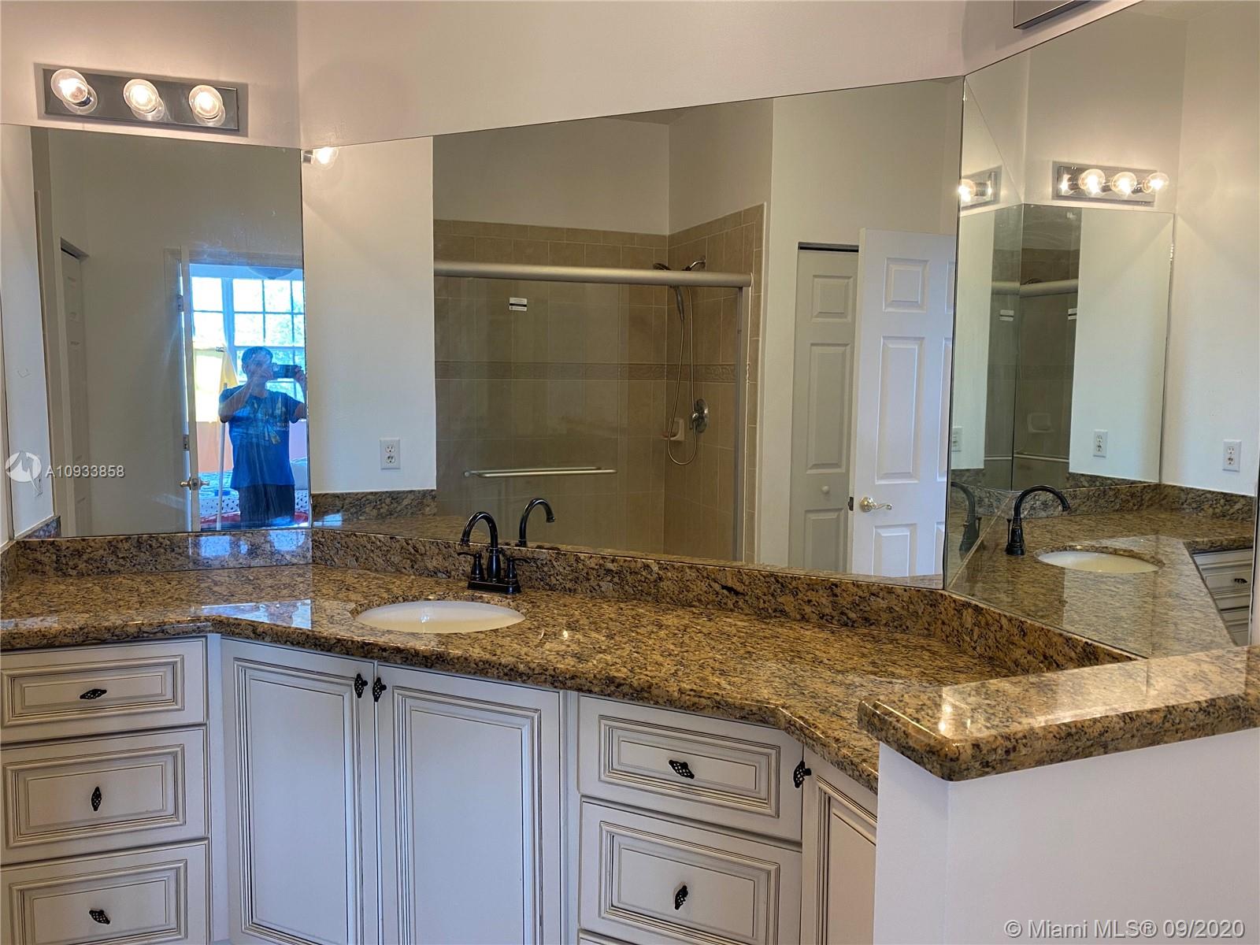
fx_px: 946
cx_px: 630
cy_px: 472
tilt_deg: -7.4
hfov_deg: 67.3
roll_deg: -0.1
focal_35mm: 26
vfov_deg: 53.1
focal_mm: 4.25
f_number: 1.8
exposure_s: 1/60
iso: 80
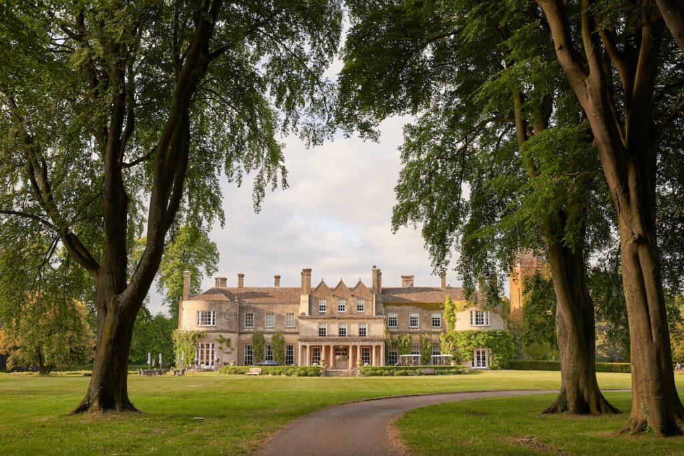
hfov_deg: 49.1
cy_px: 228
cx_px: 342
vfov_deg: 33.9
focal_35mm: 39
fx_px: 749
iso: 200
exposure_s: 1/200
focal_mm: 39.4
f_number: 5.6
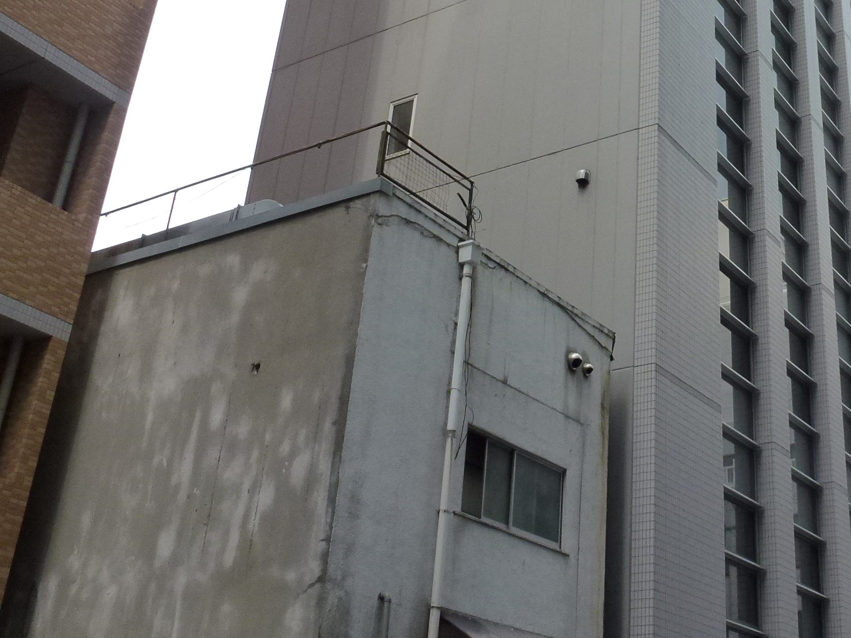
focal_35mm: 48
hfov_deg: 38.8
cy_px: 195
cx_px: 625
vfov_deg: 30.0
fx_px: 1180
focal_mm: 4.3
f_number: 4
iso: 160
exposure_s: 1/320
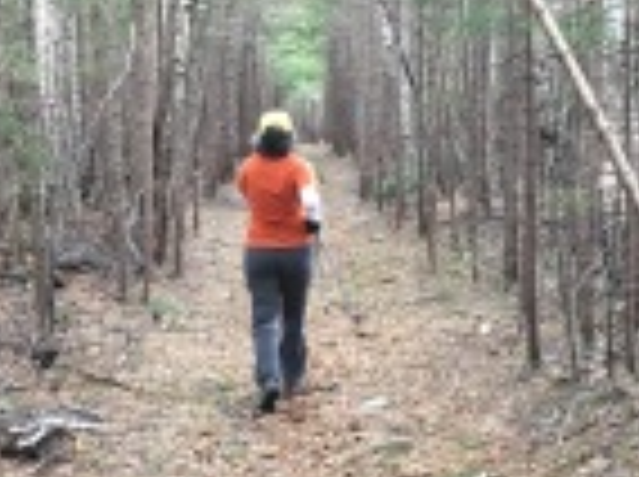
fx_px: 1382
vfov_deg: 19.4
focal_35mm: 75
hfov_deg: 26.0
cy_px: 364
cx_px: 320
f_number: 2.2
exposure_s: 1/30
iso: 160
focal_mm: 4.15
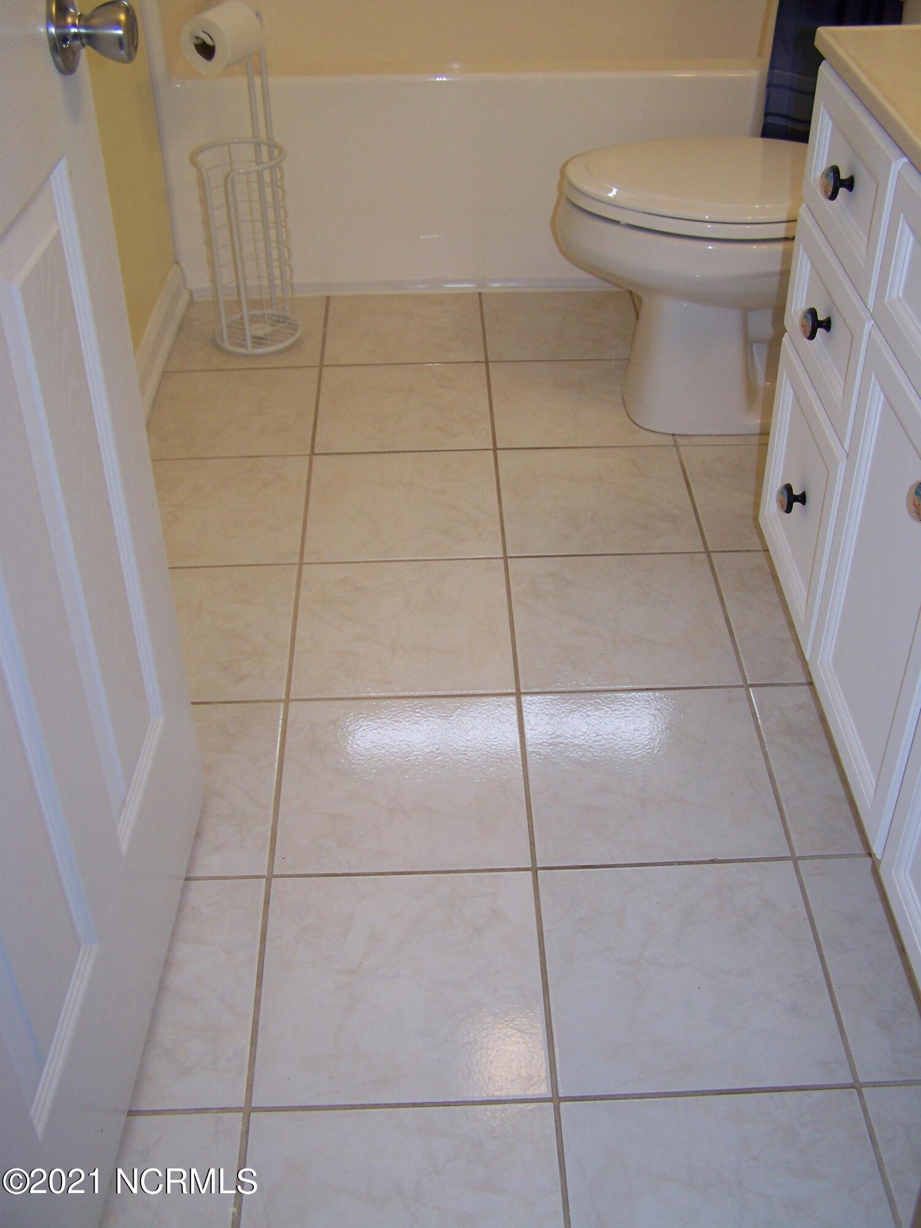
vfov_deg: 49.0
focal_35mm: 38
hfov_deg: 37.7
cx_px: 460
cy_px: 614
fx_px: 1348
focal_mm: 6.3
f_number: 2.8
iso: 80
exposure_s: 1/60
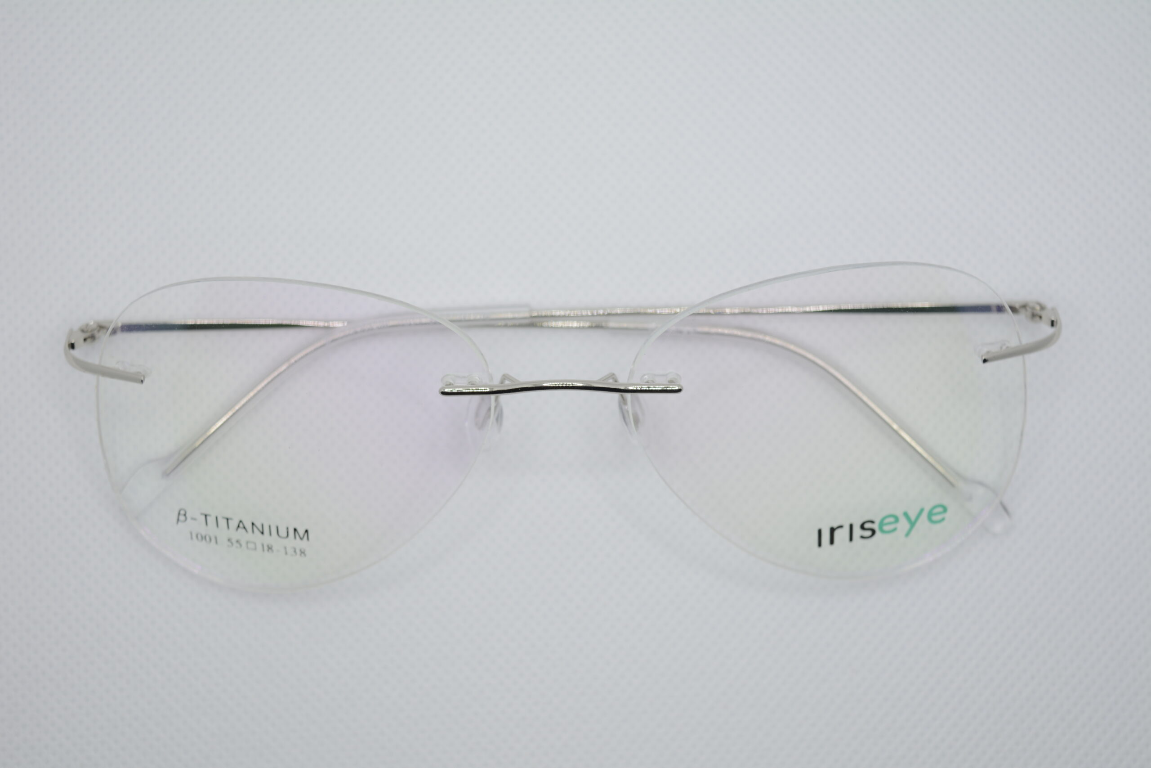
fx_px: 1918
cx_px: 576
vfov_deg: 22.6
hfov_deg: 33.4
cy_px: 384
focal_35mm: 60
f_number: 5.6
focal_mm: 40
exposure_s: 1/160
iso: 200
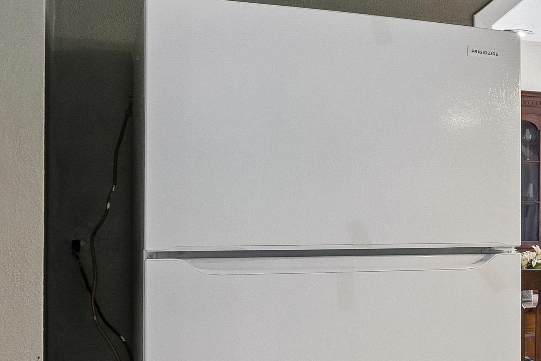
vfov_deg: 19.4
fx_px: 1052
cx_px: 1020
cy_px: 212
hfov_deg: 19.6
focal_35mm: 70
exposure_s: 1/20
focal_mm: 12
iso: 320
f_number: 8
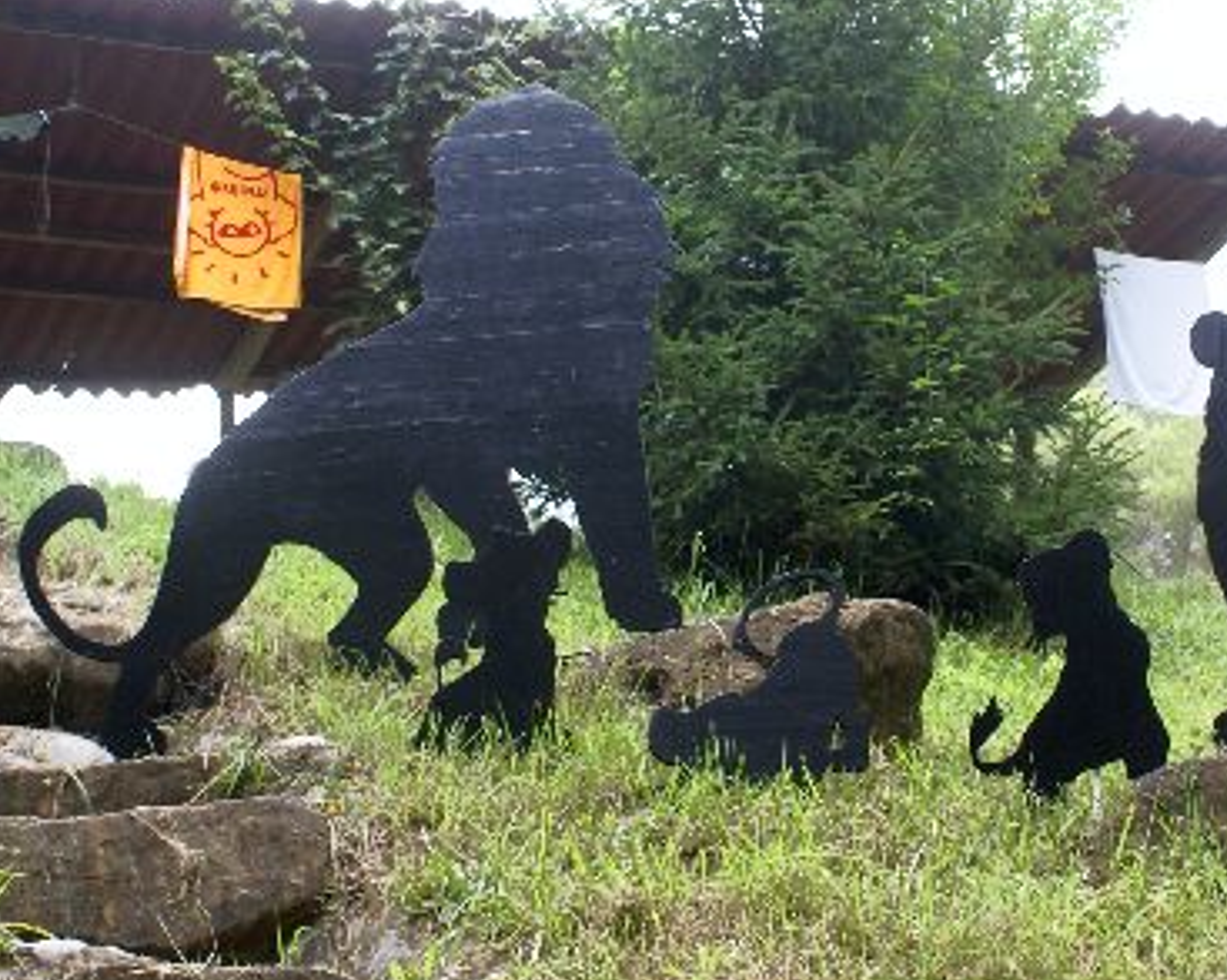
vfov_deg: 19.1
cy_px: 375
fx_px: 2903
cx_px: 746
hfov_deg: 23.8
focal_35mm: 80
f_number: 5.6
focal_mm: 26
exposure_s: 1/125
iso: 200
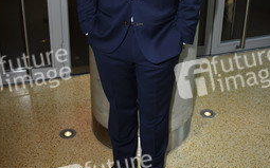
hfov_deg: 41.9
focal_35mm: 48
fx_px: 353
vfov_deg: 26.1
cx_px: 132
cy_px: 21
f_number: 5.6
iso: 800
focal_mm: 20
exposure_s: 1/125
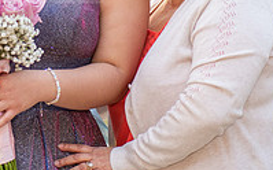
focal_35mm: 205
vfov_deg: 6.4
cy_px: -20
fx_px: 1524
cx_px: 40
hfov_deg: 10.2
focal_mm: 58
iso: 200
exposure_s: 1/160
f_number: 3.2
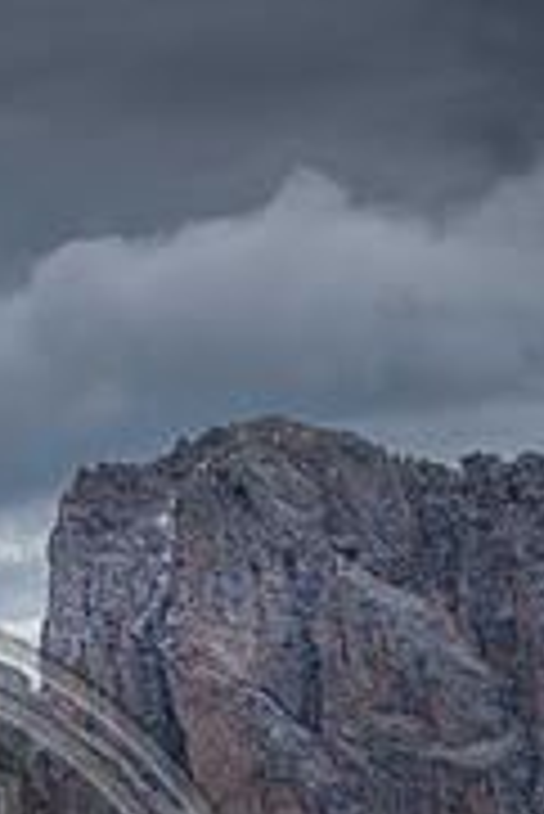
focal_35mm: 336
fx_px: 7601
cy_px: 722
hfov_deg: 4.1
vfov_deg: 6.1
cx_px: 598
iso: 100
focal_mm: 70
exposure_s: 1/200
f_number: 5.6
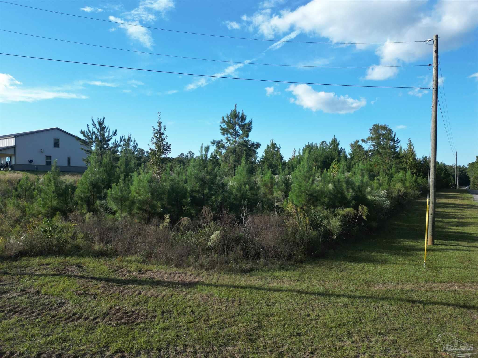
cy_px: 179
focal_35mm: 24
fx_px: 331
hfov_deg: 71.6
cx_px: 239
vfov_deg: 56.8
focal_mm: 6.72
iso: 100
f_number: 1.7
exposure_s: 1/1500
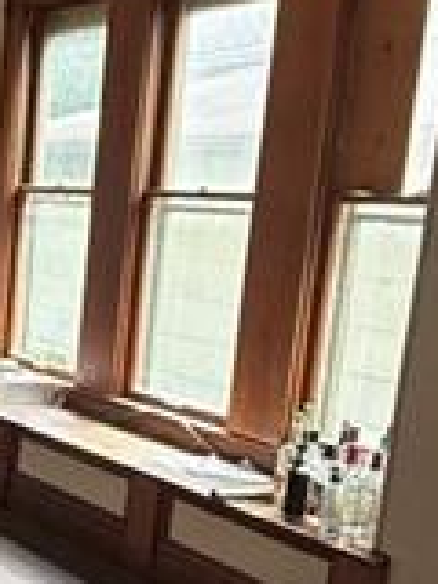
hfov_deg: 18.8
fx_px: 1130
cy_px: 420
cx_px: -252
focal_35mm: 67
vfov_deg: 28.6
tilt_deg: -10.1
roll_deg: -1.5
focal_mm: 2.22
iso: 200
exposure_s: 1/120
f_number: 2.2
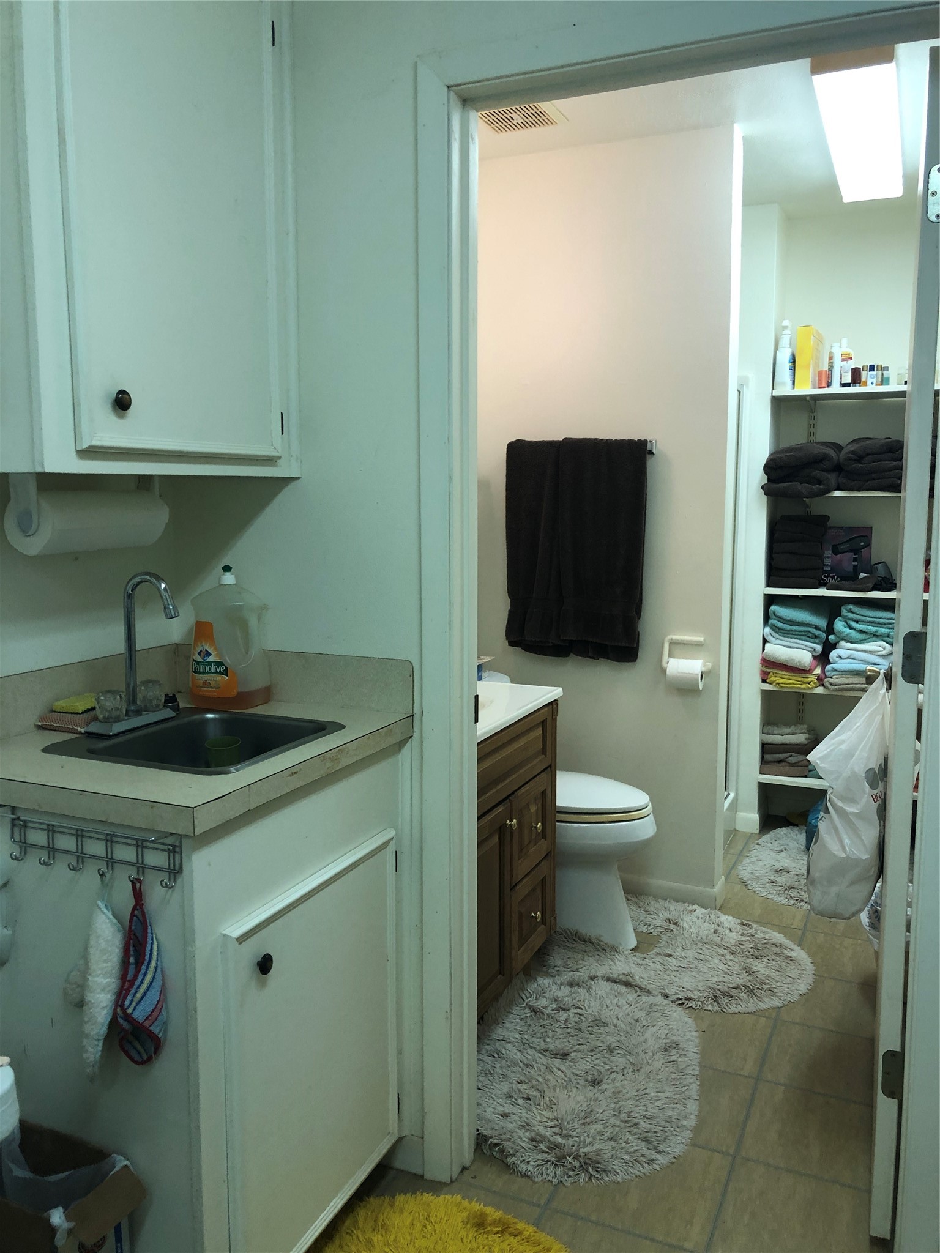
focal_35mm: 28
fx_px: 1014
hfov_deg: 49.7
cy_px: 626
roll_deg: -0.9
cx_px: 470
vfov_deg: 63.4
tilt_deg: -7.4
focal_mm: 3.99
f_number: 1.8
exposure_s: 1/30
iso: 25
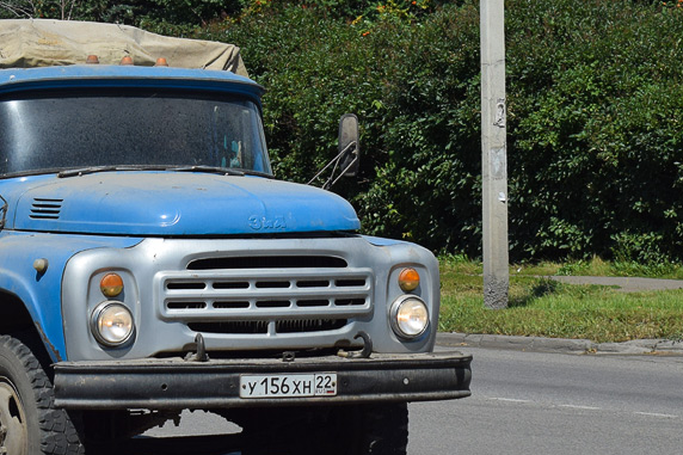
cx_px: 124
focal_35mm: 151
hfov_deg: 13.5
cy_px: 142
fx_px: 2864
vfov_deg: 9.1
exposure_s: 1/1250
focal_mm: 48
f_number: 7.1
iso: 200
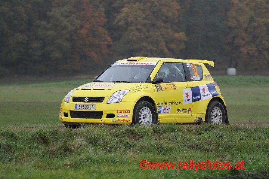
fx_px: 1343
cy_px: 90
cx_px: 134
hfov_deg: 11.4
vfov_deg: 7.6
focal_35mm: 180
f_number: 2.8
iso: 320
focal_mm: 120
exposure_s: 1/640
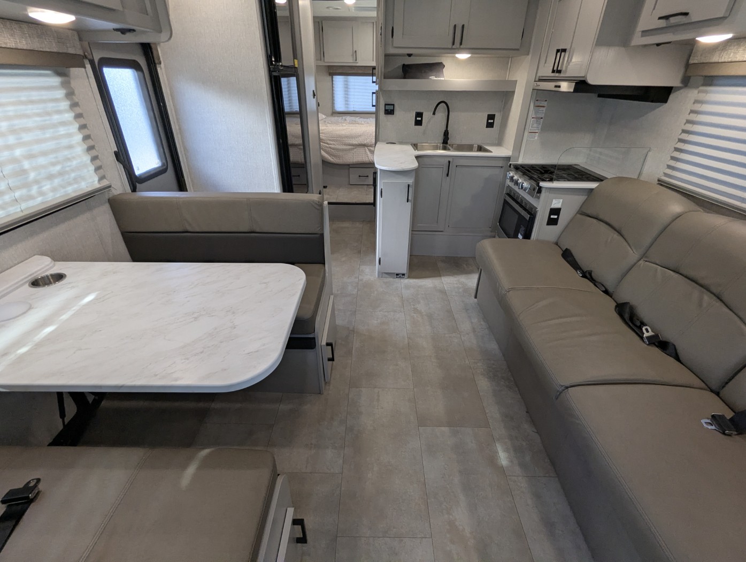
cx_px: 373
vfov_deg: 78.2
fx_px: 345
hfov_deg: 94.4
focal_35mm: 16
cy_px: 281
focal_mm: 2.35
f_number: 2.2
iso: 180
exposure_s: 1/103
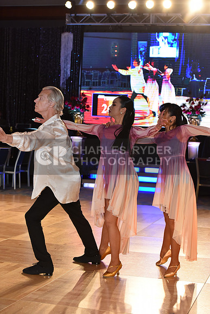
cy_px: 157
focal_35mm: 70
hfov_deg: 19.5
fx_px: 612
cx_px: 105
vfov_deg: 28.8
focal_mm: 70
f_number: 5
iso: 2000
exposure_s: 1/320
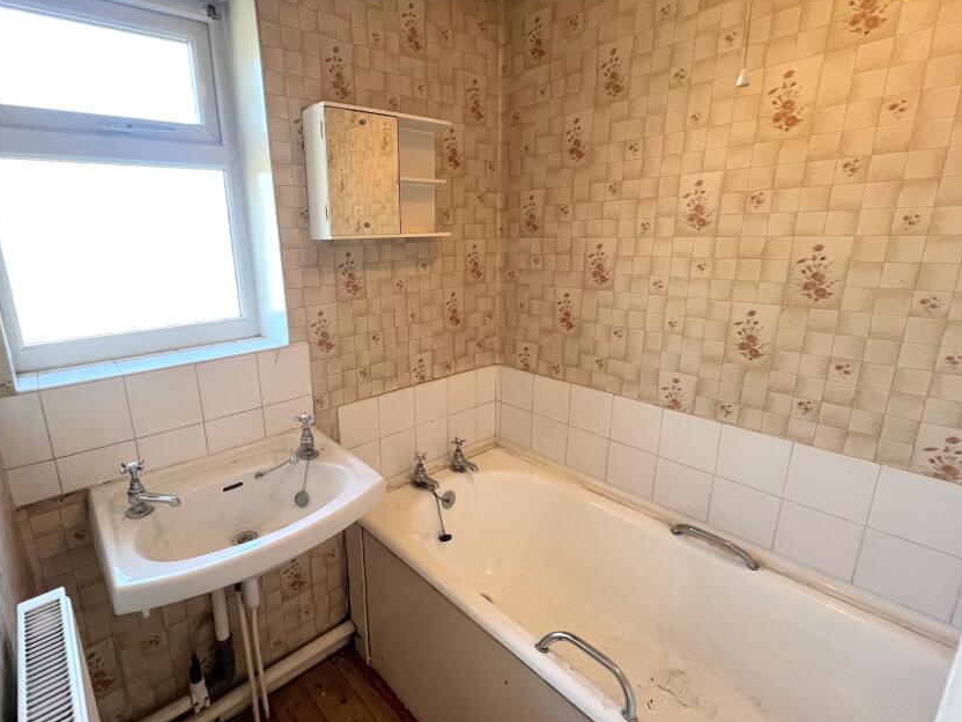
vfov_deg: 78.1
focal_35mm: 16
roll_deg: +2.0
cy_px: 354
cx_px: 409
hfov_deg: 93.8
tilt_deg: -14.9
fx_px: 445
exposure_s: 1/100
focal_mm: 1.57
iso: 125
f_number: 1.8
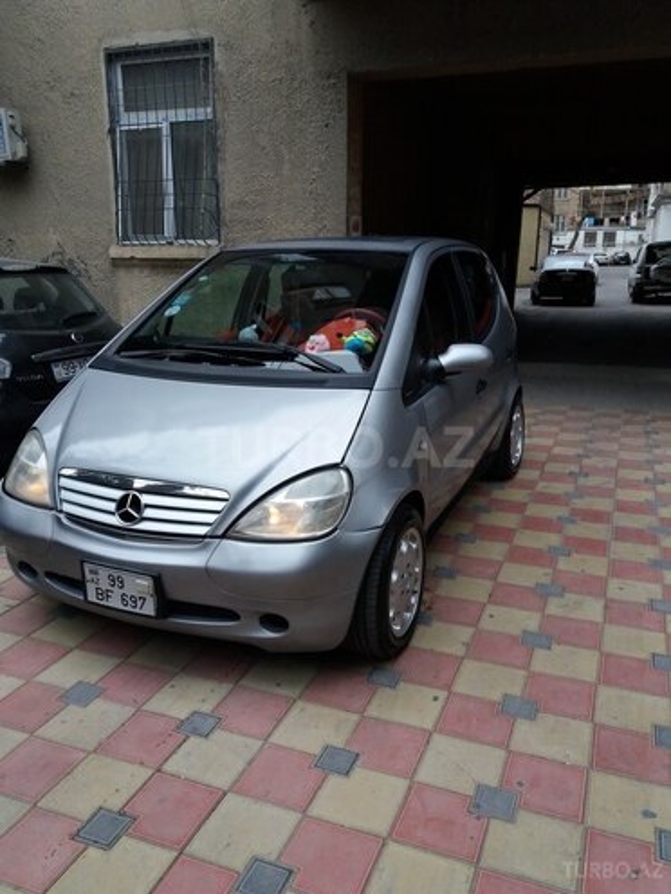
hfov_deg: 49.7
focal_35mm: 28
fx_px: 724
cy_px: 447
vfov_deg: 63.4
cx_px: 336
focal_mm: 3.7
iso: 100
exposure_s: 1/100
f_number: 1.9
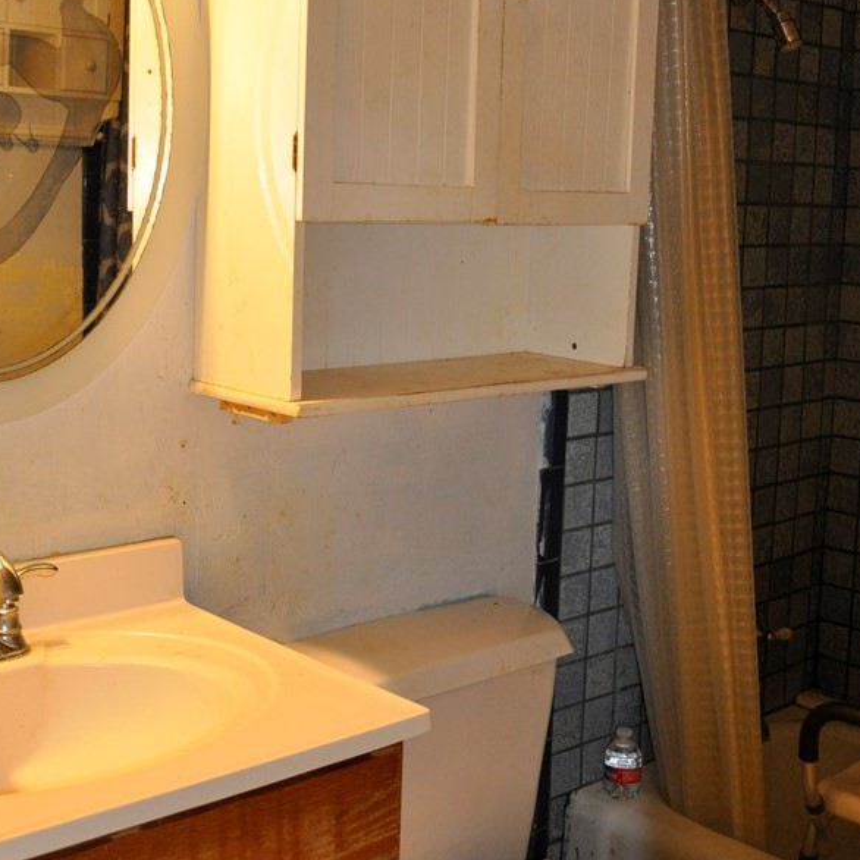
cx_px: 426
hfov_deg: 32.8
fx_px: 1462
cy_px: 298
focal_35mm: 52
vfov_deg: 32.6
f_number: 3.8
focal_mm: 22
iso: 800
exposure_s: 1/60
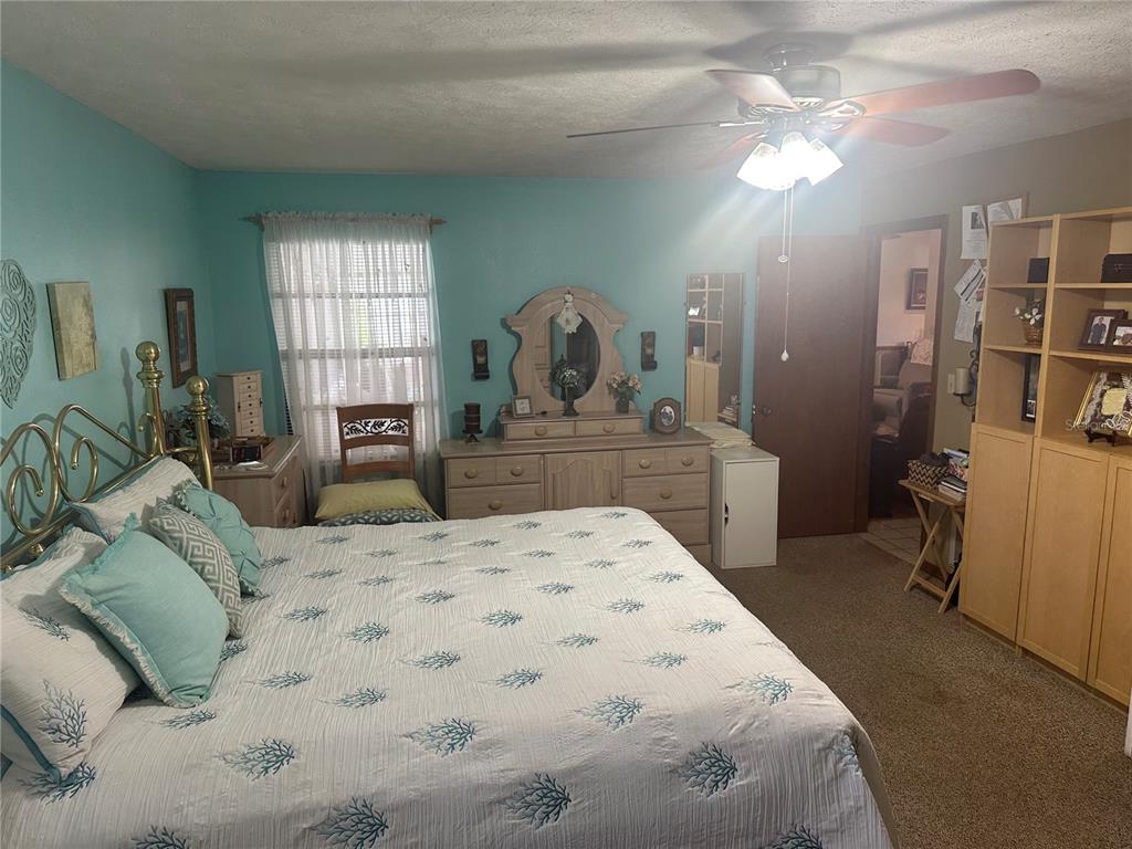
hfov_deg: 71.6
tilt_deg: -10.4
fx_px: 785
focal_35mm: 24
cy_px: 424
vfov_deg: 56.8
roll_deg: +0.1
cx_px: 566
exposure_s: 1/120
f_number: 1.78
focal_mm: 6.86
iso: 160
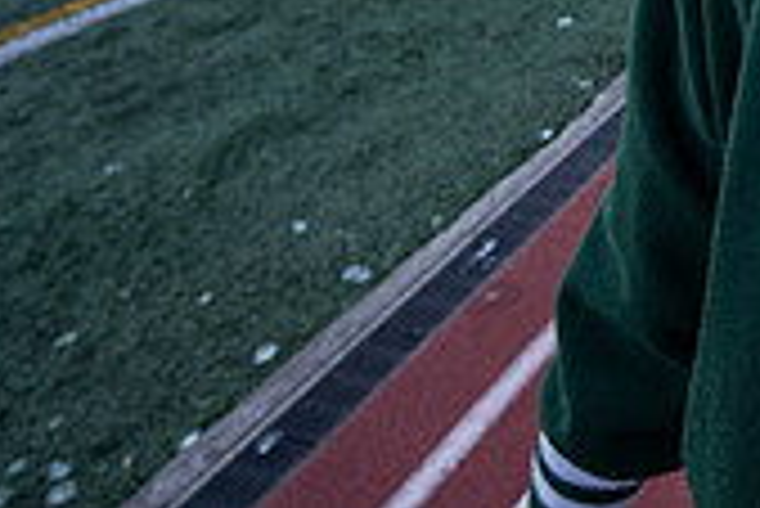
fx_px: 1014
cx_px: 994
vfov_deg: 21.1
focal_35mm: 48
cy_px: -357
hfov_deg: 31.4
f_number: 4
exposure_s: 1/800
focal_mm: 14
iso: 250
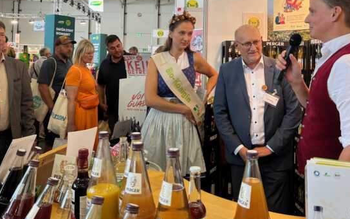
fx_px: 343
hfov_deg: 54.0
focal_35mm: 36
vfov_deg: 34.4
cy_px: 49
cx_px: 183
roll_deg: -0.2
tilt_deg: +2.2
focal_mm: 5.1
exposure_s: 1/100
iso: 125
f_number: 1.6
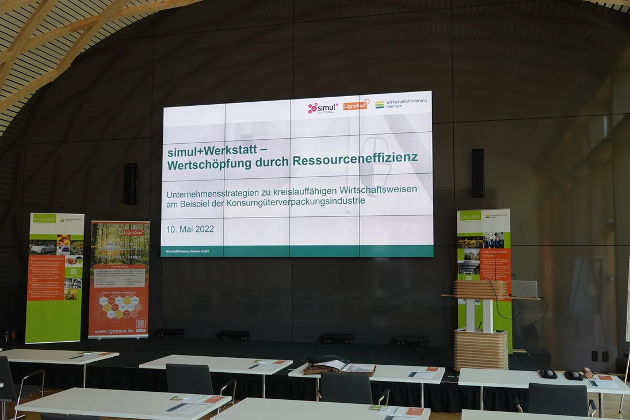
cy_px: 210
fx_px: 612
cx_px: 315
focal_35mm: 35
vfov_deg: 37.9
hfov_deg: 54.4
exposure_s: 1/40
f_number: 3.2
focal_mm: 12.96
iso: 100
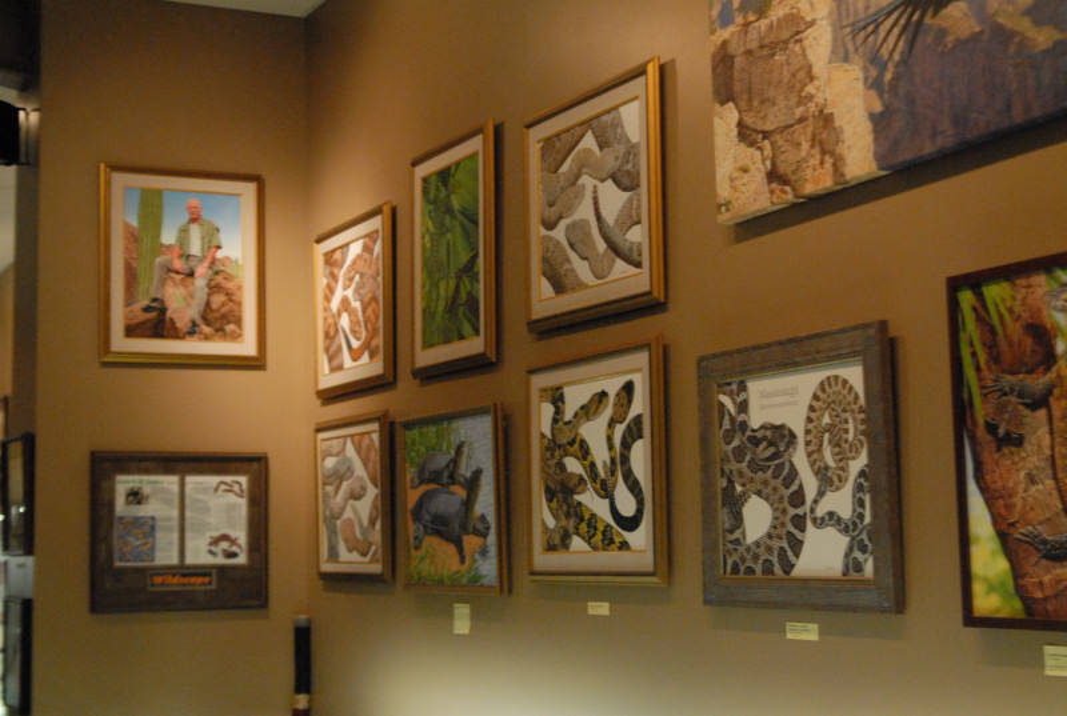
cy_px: 358
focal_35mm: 54
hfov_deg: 36.8
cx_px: 534
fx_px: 1604
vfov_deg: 25.2
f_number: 4
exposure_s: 1/60
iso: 1600
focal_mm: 36
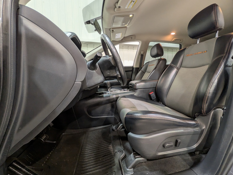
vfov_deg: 81.7
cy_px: 87
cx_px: 120
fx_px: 101
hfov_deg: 98.1
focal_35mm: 15
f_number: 2.2
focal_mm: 1.83
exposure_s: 1/30
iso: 99
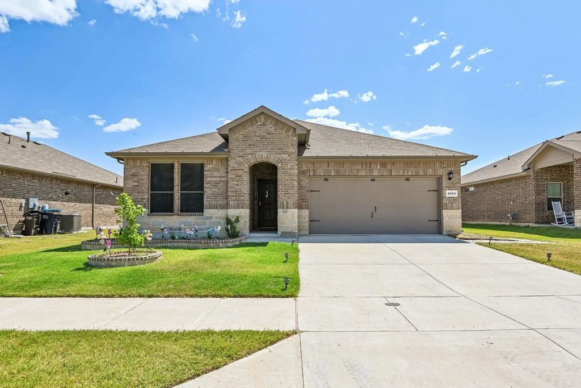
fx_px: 323
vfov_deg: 61.9
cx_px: 290
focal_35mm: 20
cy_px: 194
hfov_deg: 84.0
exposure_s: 1/1250
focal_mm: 20
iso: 400
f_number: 8
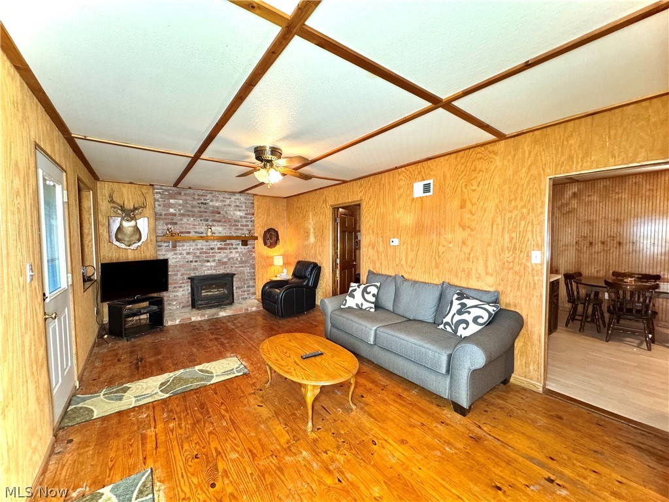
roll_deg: -0.2
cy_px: 251
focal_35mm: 14
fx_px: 271
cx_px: 334
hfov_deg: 102.1
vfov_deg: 85.7
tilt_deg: -2.7
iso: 250
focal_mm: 2.22
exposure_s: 1/60
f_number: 2.2
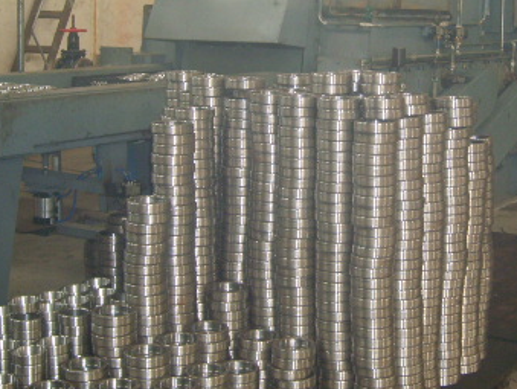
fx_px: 987
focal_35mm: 66
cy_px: 110
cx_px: 369
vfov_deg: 22.1
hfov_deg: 29.0
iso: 128
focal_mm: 5.8
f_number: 2.8
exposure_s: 1/45
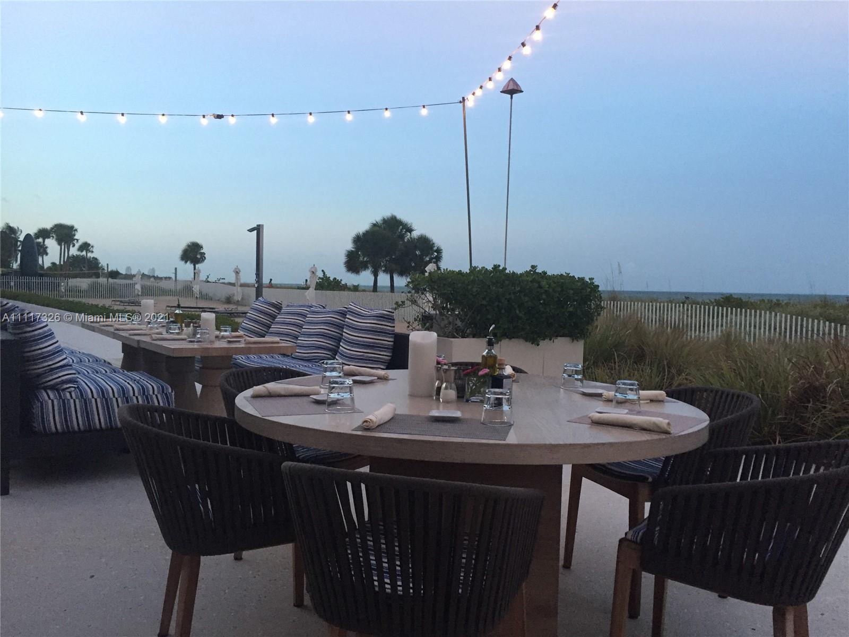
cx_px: 424
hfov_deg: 61.7
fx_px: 711
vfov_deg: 48.2
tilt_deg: -2.4
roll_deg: -0.7
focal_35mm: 29
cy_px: 318
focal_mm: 4.15
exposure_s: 1/30
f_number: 2.2
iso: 160
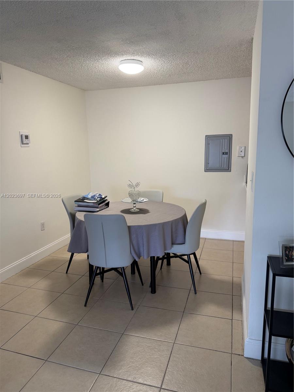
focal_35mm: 24
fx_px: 272
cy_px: 196
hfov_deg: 56.8
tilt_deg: -11.7
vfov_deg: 71.6
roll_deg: +1.5
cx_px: 147
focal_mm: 6.76
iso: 160
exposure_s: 1/120
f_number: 1.78
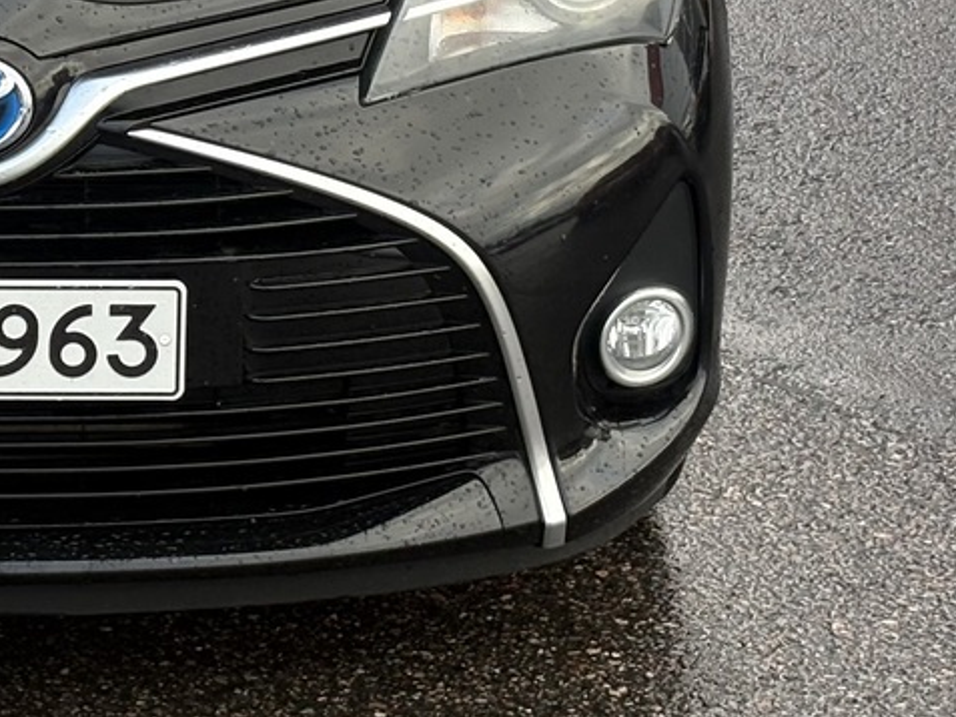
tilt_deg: -12.3
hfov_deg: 12.4
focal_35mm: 157
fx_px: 4337
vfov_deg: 9.4
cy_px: 16
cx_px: -68
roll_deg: -1.4
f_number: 1.6
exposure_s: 1/267
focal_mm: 5.96
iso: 32
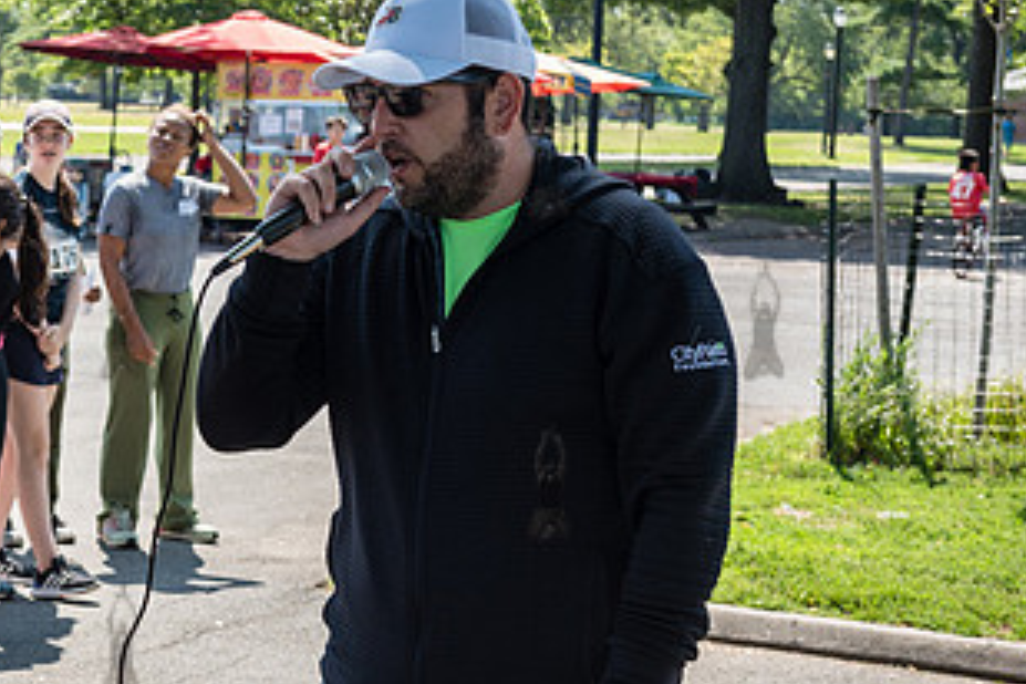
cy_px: 320
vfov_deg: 14.7
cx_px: 120
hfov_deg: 21.5
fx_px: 2650
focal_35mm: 93
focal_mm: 48
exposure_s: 1/640
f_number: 4.5
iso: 400
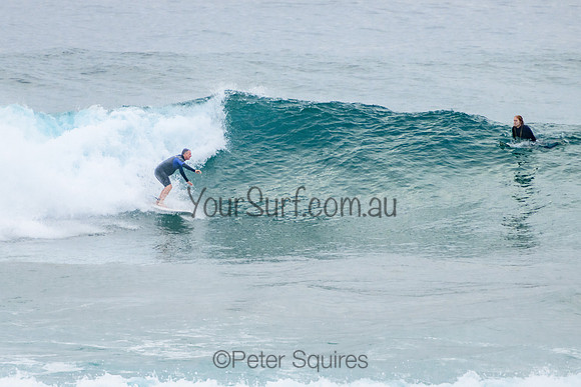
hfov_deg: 3.8
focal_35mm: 549
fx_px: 8869
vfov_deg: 2.5
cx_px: 211
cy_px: 179
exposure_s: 1/1250
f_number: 5.6
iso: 500
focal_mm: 400
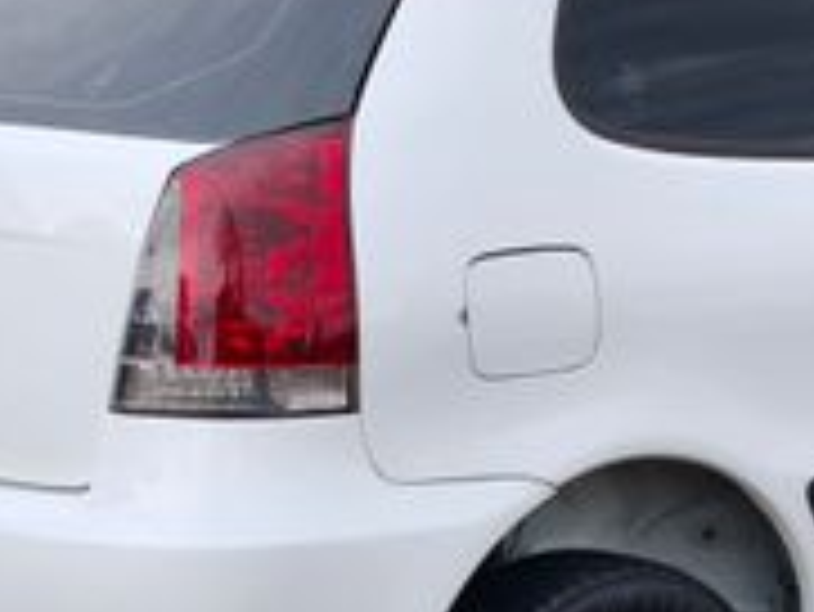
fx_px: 2141
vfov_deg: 16.3
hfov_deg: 21.2
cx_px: 679
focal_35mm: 91
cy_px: 302
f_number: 1.6
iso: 50
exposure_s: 1/986
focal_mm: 6.57
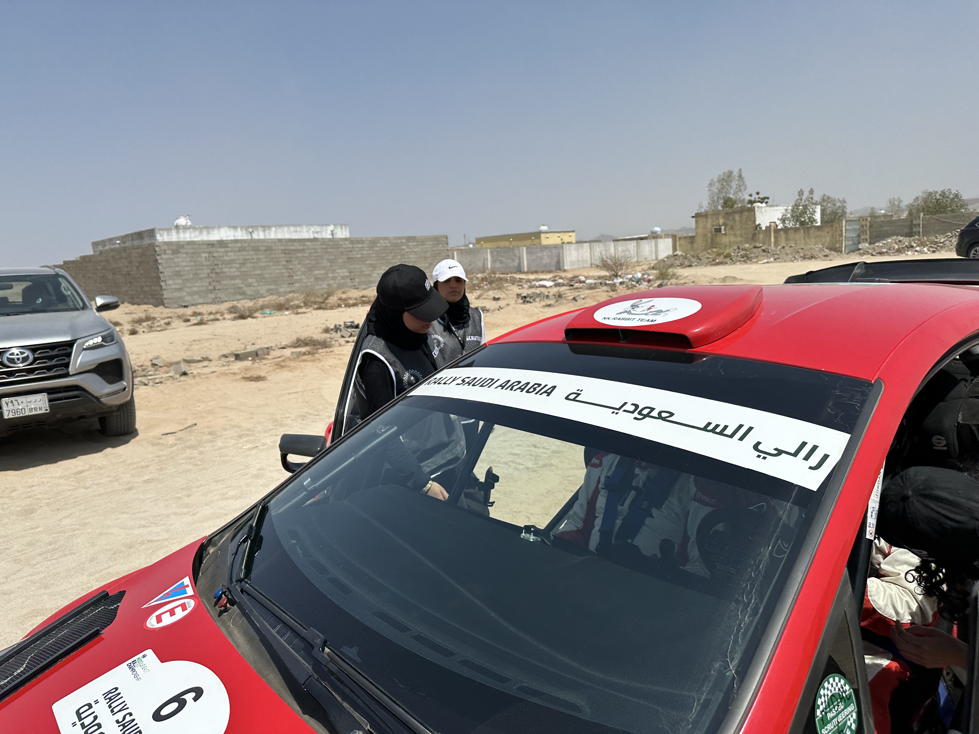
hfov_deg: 71.6
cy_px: 367
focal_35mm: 24
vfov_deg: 56.8
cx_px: 490
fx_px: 679
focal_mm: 6.86
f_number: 1.78
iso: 80
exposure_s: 1/7042
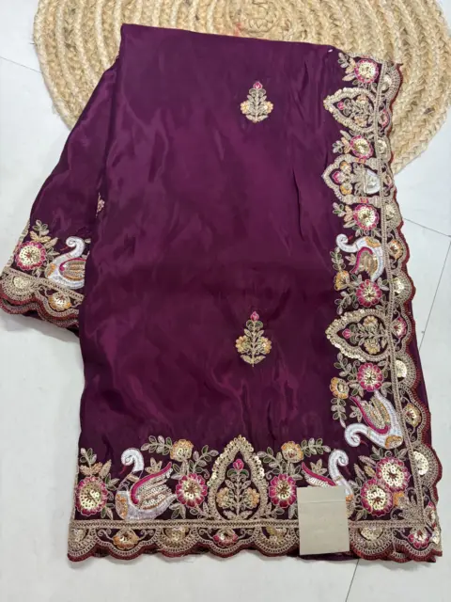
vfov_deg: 67.3
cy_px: 301
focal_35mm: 26
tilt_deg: -70.2
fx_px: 452
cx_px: 226
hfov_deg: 53.1
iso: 400
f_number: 1.6
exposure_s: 1/33
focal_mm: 5.96
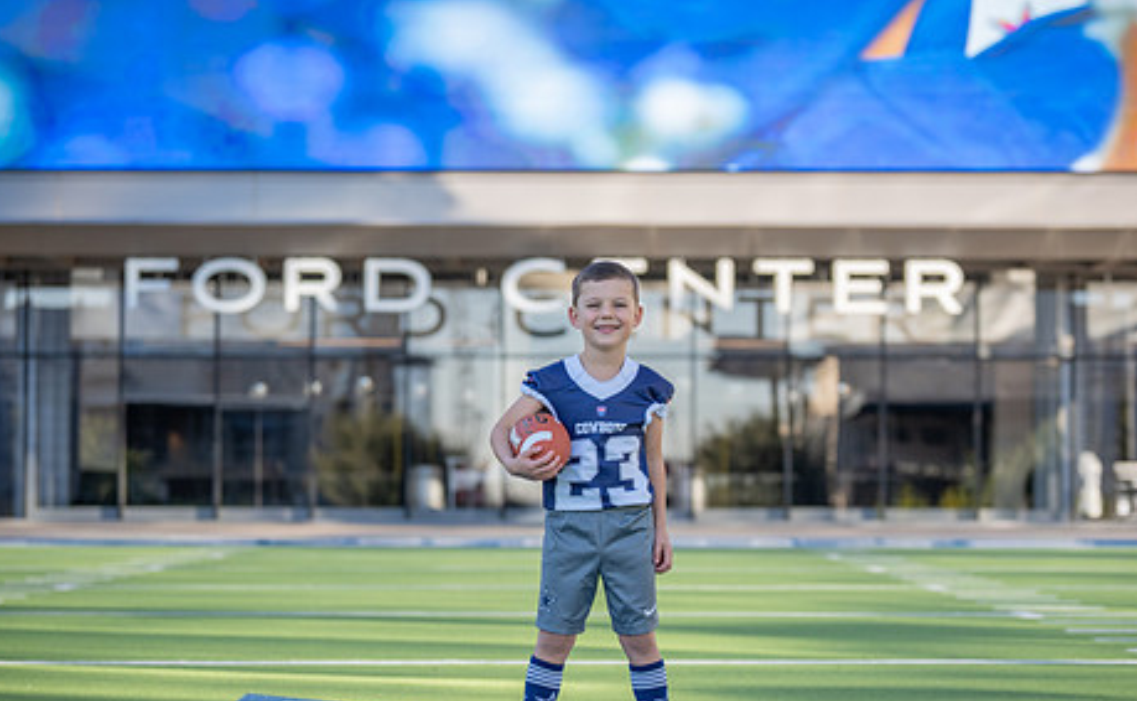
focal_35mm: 105
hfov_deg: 19.9
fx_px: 3241
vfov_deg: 12.3
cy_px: 474
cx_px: 624
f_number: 2.8
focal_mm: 81
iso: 125
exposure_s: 1/640
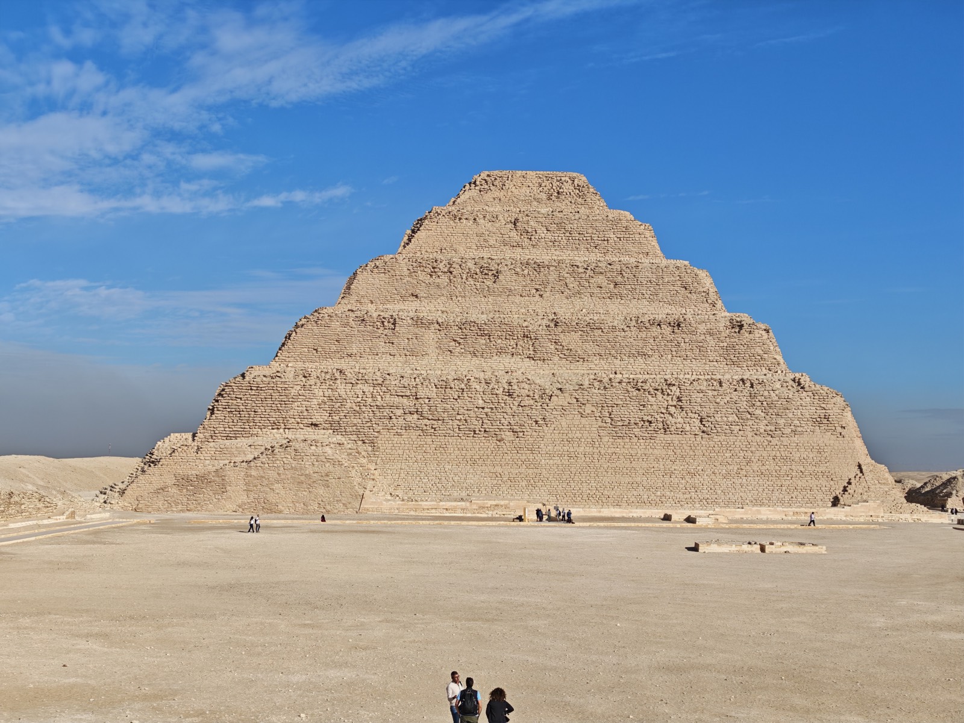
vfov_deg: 30.9
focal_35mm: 47
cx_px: 482
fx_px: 1309
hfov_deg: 40.4
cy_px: 362
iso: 50
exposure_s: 1/4370
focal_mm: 6.68
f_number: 1.44
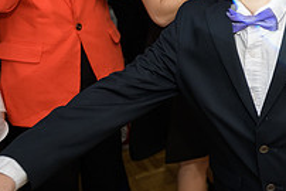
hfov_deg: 26.4
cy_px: 43
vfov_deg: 19.6
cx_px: 333
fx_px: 549
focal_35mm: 69
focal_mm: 24
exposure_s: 1/125
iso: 800
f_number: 3.2
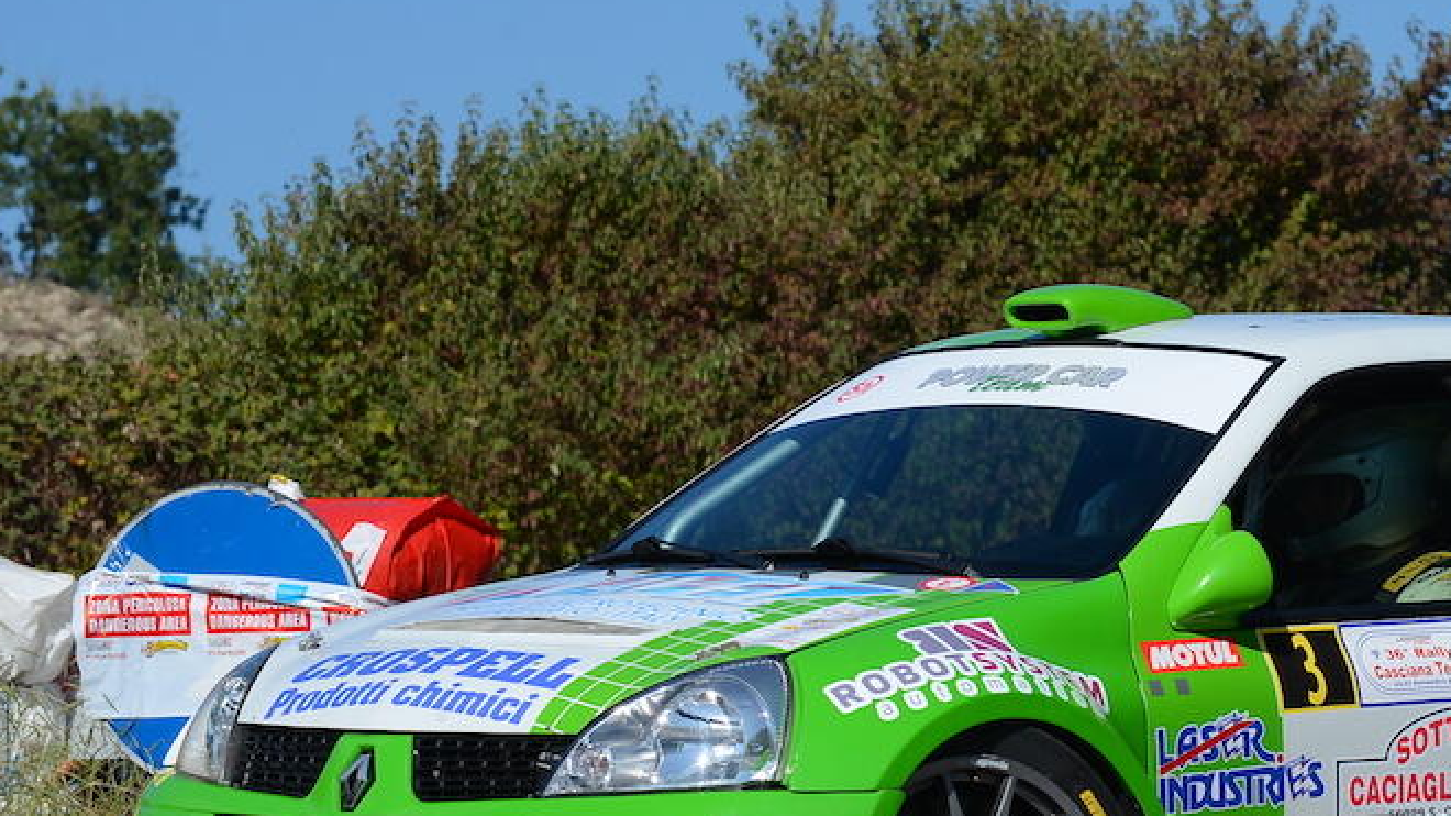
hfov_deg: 9.7
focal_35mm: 221
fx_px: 8502
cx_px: 1108
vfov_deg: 5.5
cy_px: 479
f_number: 11
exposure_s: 1/1500
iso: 400
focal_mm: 116
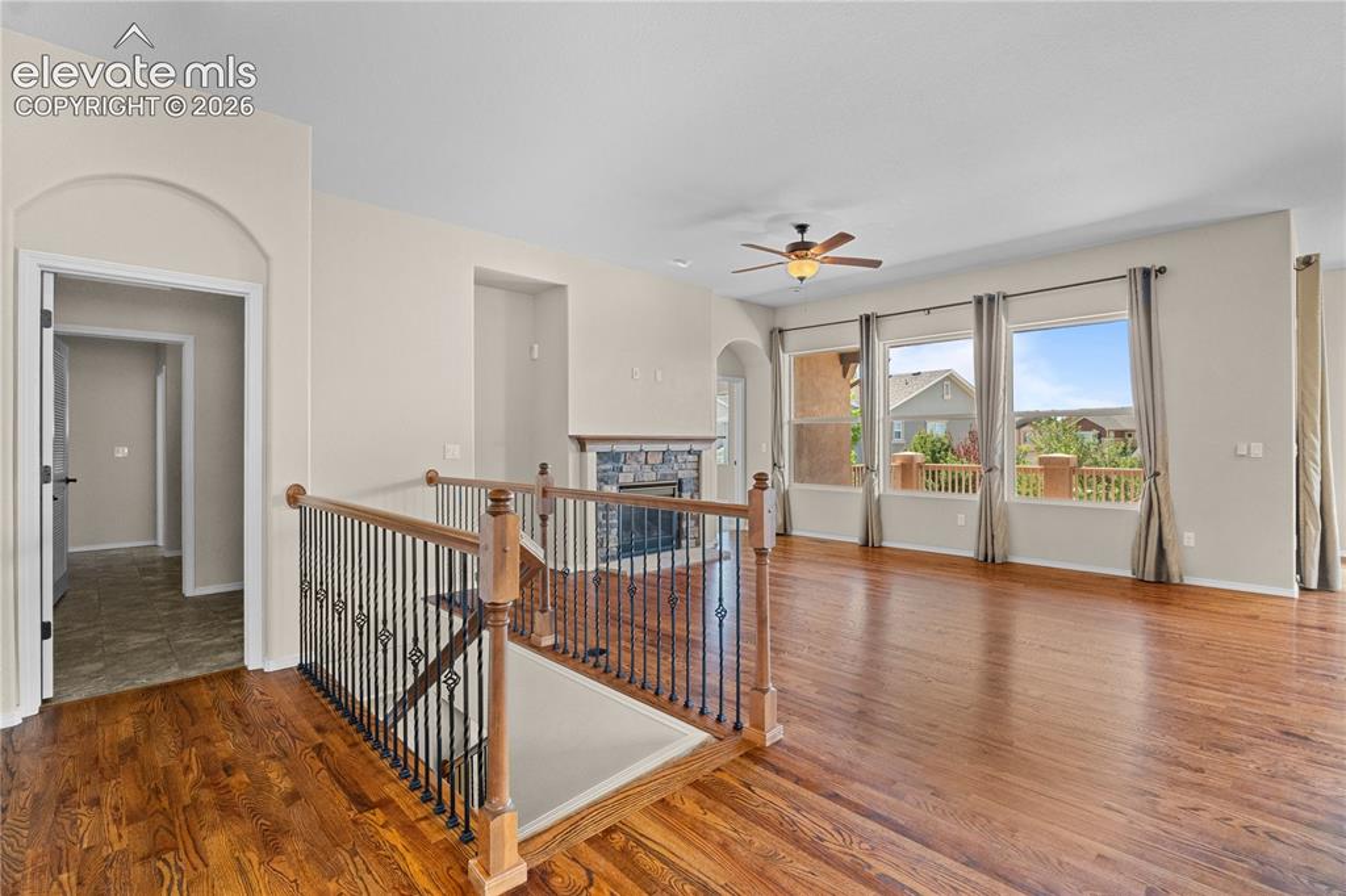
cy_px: 448
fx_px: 611
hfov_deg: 95.5
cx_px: 673
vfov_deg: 72.5
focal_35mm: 16
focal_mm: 10.9
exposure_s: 1
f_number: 8
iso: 1250
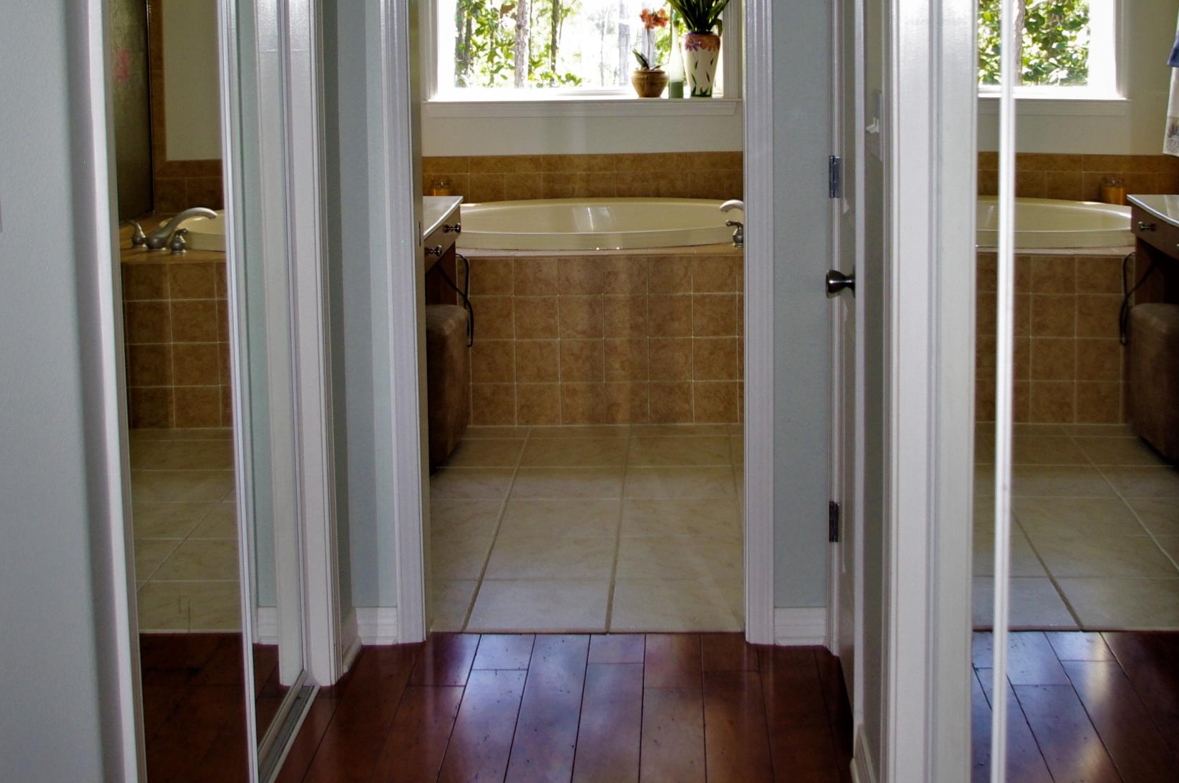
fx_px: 1603
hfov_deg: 40.3
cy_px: 103
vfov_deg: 26.7
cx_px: 678
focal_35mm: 49
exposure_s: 1/125
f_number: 4
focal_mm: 18
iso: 400
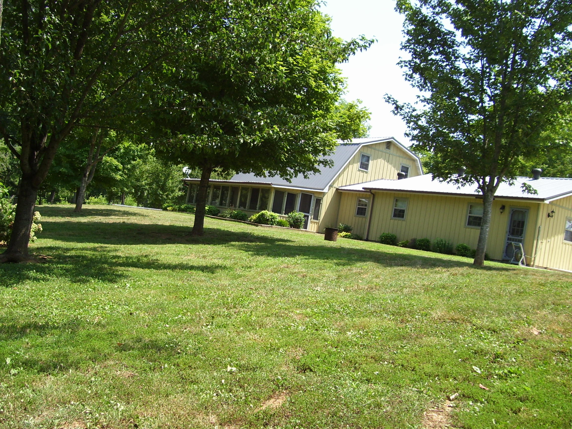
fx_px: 595
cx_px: 286
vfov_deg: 39.7
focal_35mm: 36
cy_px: 214
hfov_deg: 51.4
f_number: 2.7
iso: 80
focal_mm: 6
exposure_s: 1/750
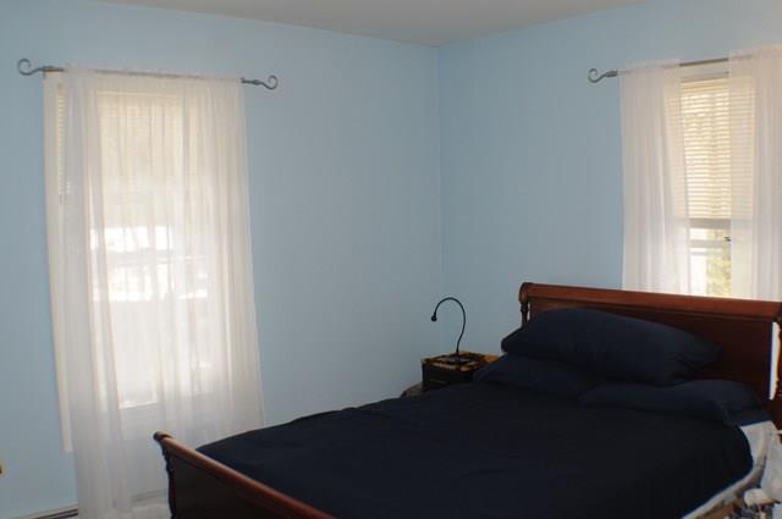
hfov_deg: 46.5
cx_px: 391
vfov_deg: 31.8
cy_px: 260
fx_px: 911
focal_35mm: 42
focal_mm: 28
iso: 200
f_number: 5
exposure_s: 1/100
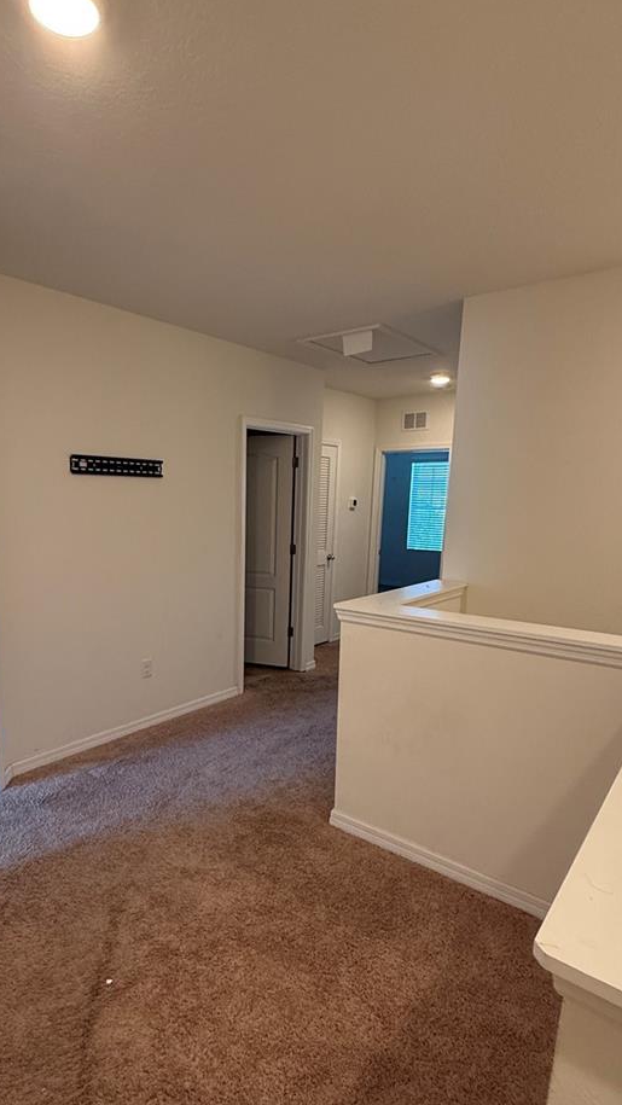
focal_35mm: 20
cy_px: 603
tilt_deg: -11.2
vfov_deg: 86.4
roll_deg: -0.5
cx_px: 239
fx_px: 586
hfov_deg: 55.3
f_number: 2.2
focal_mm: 2.22
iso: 400
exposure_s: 1/120
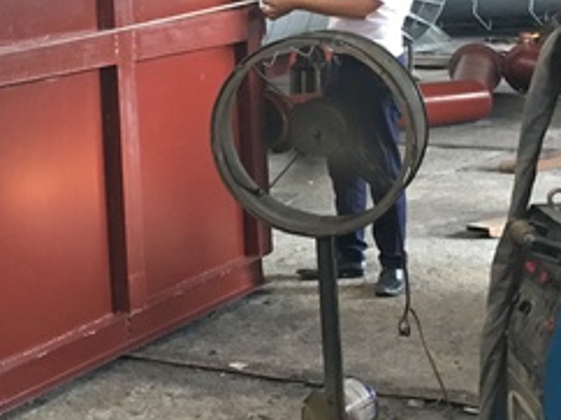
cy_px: 5
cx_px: -16
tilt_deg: -1.2
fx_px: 1554
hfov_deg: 19.8
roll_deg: +3.5
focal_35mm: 96
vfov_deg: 15.1
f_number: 2.2
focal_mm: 4.15
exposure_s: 1/17
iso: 100
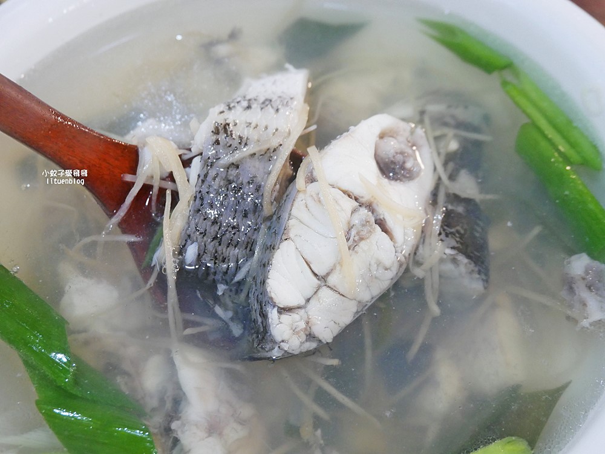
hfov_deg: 42.9
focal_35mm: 44
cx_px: 302
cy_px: 227
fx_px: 769
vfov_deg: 32.9
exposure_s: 1/60
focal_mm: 22
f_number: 4.6
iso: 1600
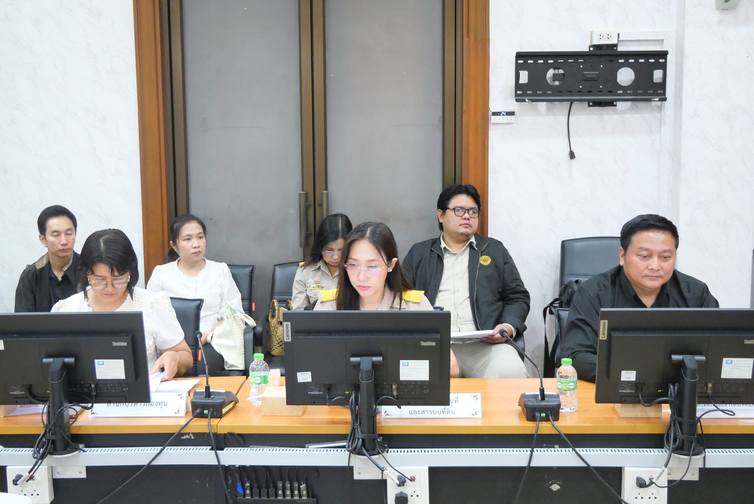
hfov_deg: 43.6
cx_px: 377
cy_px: 252
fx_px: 943
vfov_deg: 29.9
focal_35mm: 45
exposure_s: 1/25
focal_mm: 22
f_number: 4.2
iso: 3200
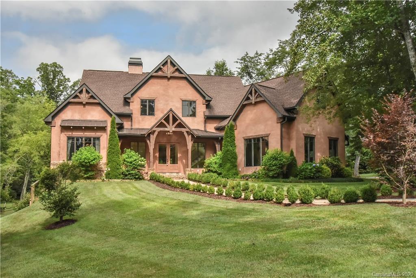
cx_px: 208
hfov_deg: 54.4
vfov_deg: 37.9
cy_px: 139
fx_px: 404
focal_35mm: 35
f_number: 20
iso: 4000
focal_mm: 35
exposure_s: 1/400
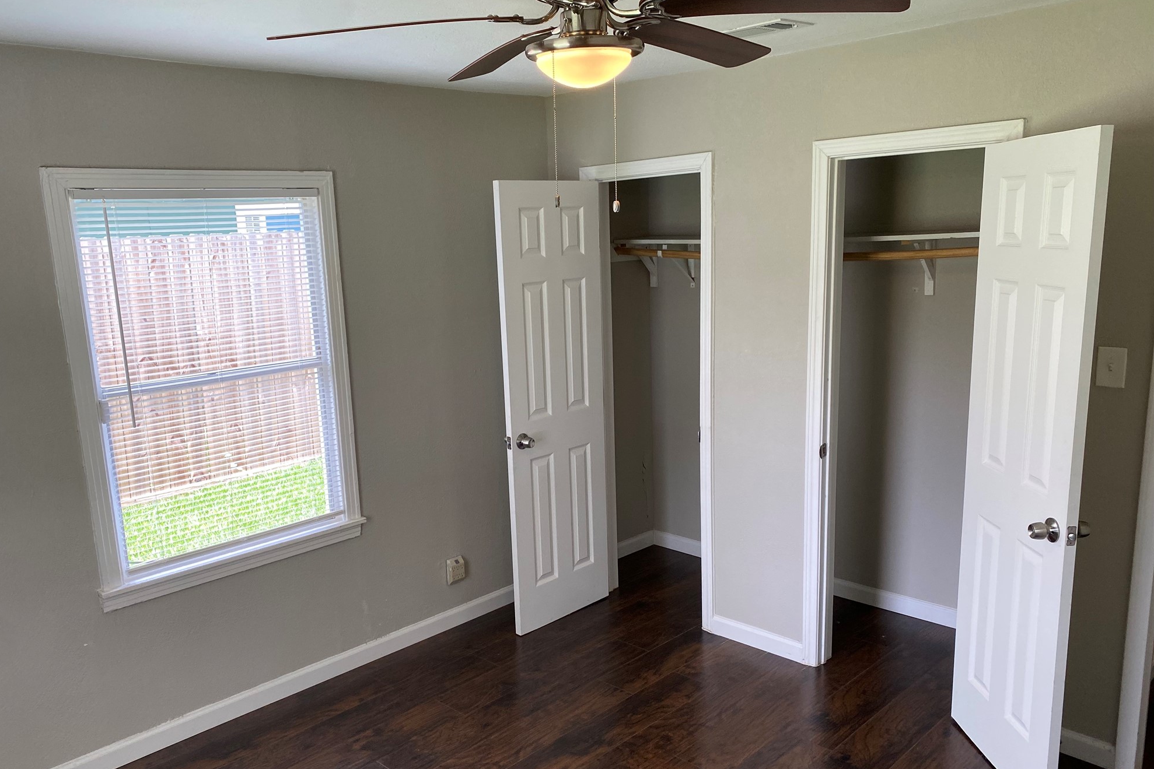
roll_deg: +1.9
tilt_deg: -11.8
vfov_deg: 46.4
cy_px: 408
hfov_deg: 65.5
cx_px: 557
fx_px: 898
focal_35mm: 28
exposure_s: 1/121
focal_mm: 4.25
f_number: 1.8
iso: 80
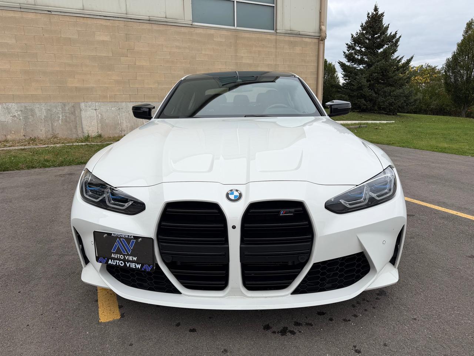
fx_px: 329
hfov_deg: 71.6
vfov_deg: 56.8
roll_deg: +0.7
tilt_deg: -12.0
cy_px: 178
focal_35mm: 24
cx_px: 237
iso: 80
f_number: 1.78
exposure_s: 1/2053
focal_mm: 6.76
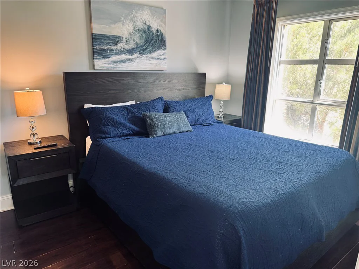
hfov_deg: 71.6
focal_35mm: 24
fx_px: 249
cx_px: 180
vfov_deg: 56.8
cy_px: 134
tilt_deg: -15.4
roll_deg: -1.3
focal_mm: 6.76
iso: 160
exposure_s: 1/60
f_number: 1.78
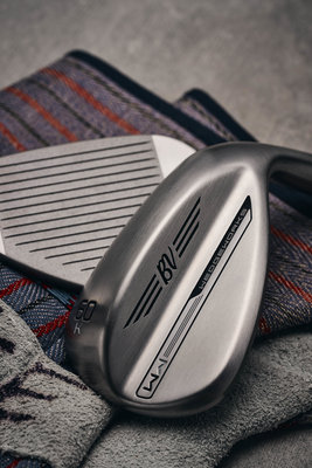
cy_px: 234
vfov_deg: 22.6
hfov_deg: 15.2
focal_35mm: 90
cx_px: 156
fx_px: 1169
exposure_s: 1/100
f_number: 10
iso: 160
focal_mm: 90
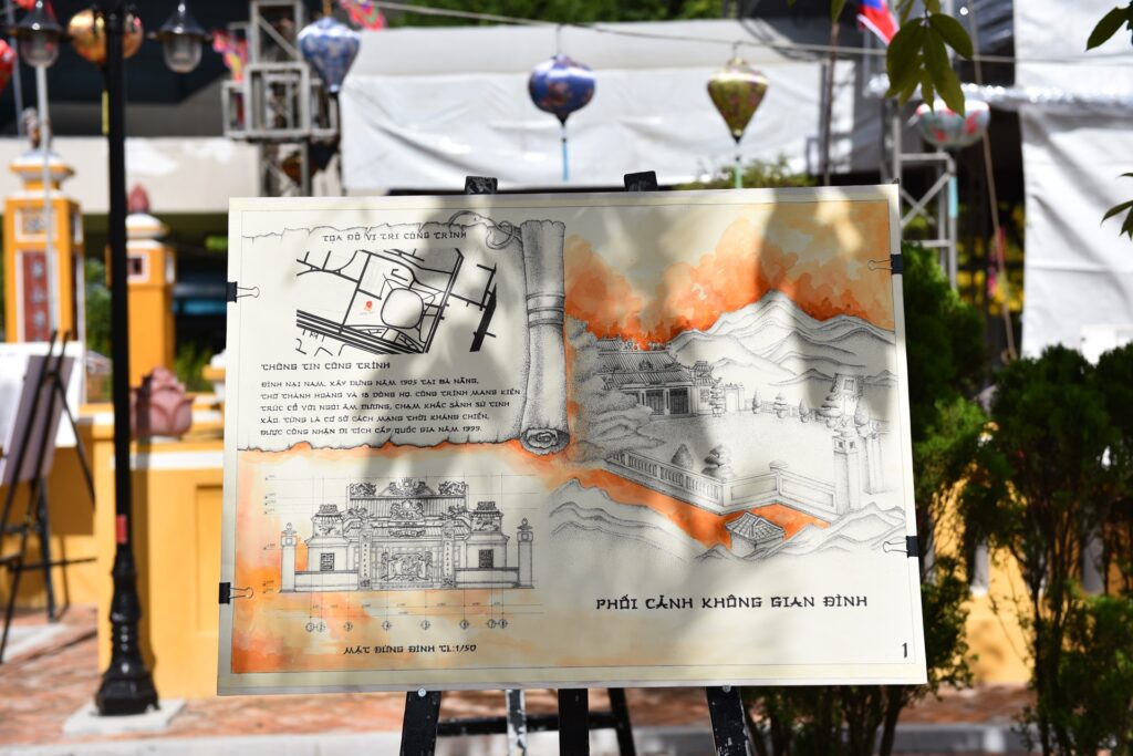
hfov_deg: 35.6
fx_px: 1763
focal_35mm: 56
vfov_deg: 24.2
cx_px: 566
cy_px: 378
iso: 250
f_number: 4.5
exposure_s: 1/3200
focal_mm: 56
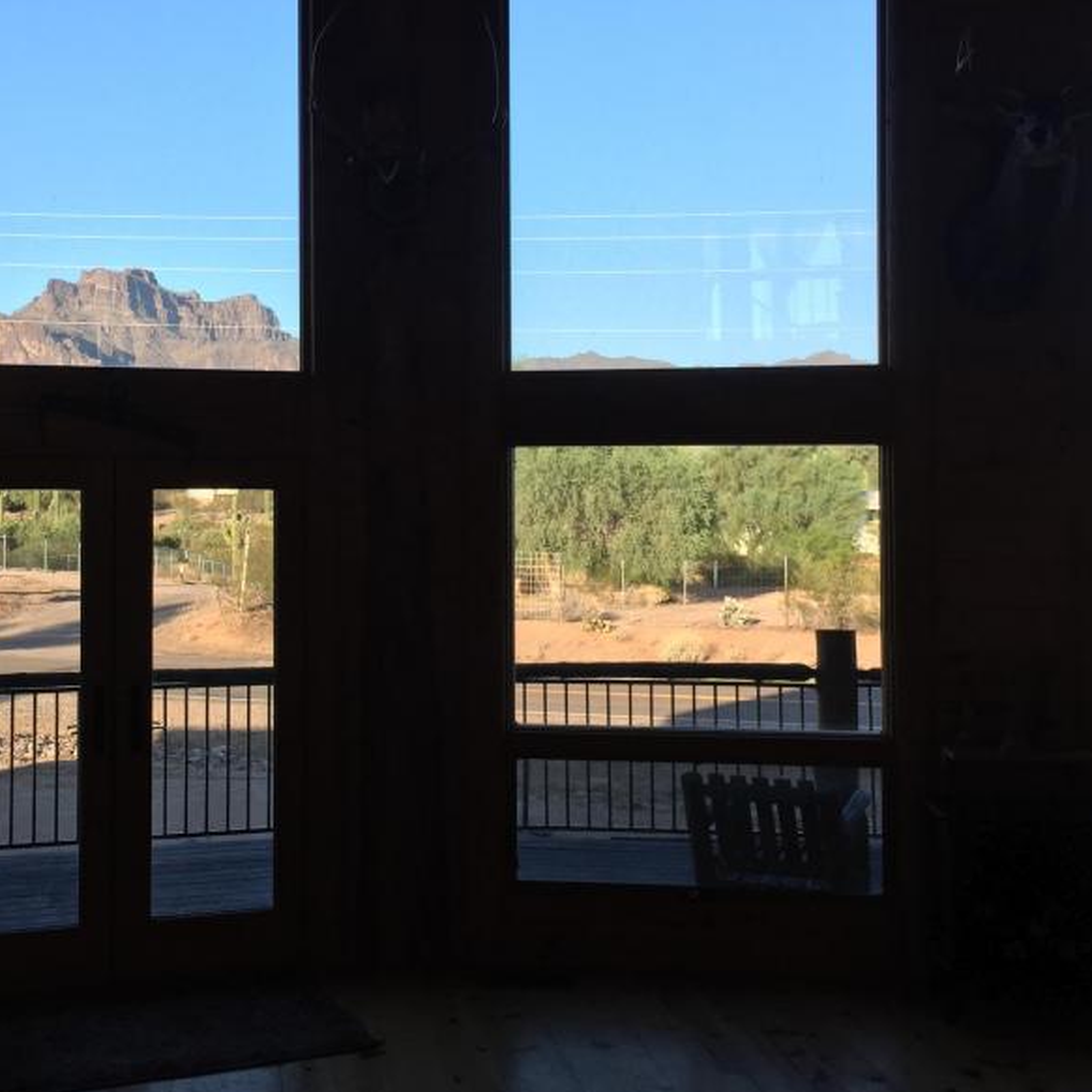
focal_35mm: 45
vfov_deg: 37.5
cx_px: 371
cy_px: 461
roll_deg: -1.0
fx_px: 1606
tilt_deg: +1.2
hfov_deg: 37.2
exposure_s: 1/403
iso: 32
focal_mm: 4.15
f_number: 2.2
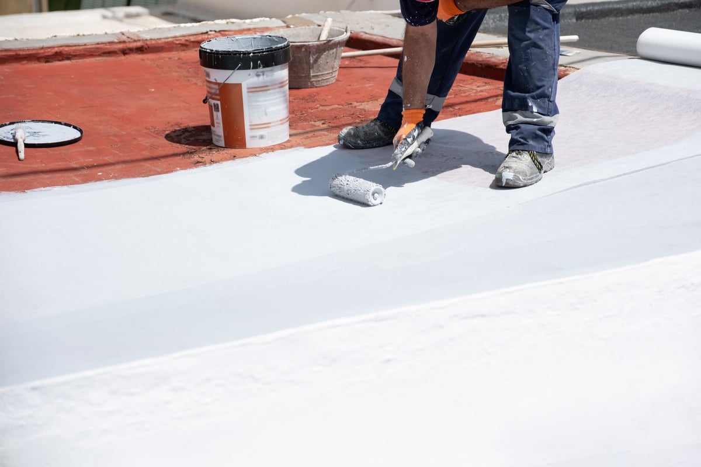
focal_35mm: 83
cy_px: 234
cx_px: 350
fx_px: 1615
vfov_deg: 16.4
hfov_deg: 24.5
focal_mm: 55
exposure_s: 1/6400
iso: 250
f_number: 2.8
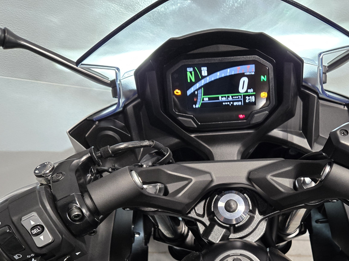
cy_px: 226
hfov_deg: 46.2
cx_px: 227
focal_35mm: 40
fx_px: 403
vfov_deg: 34.3
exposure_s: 1/120
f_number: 1.8
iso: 320
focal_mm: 5.4
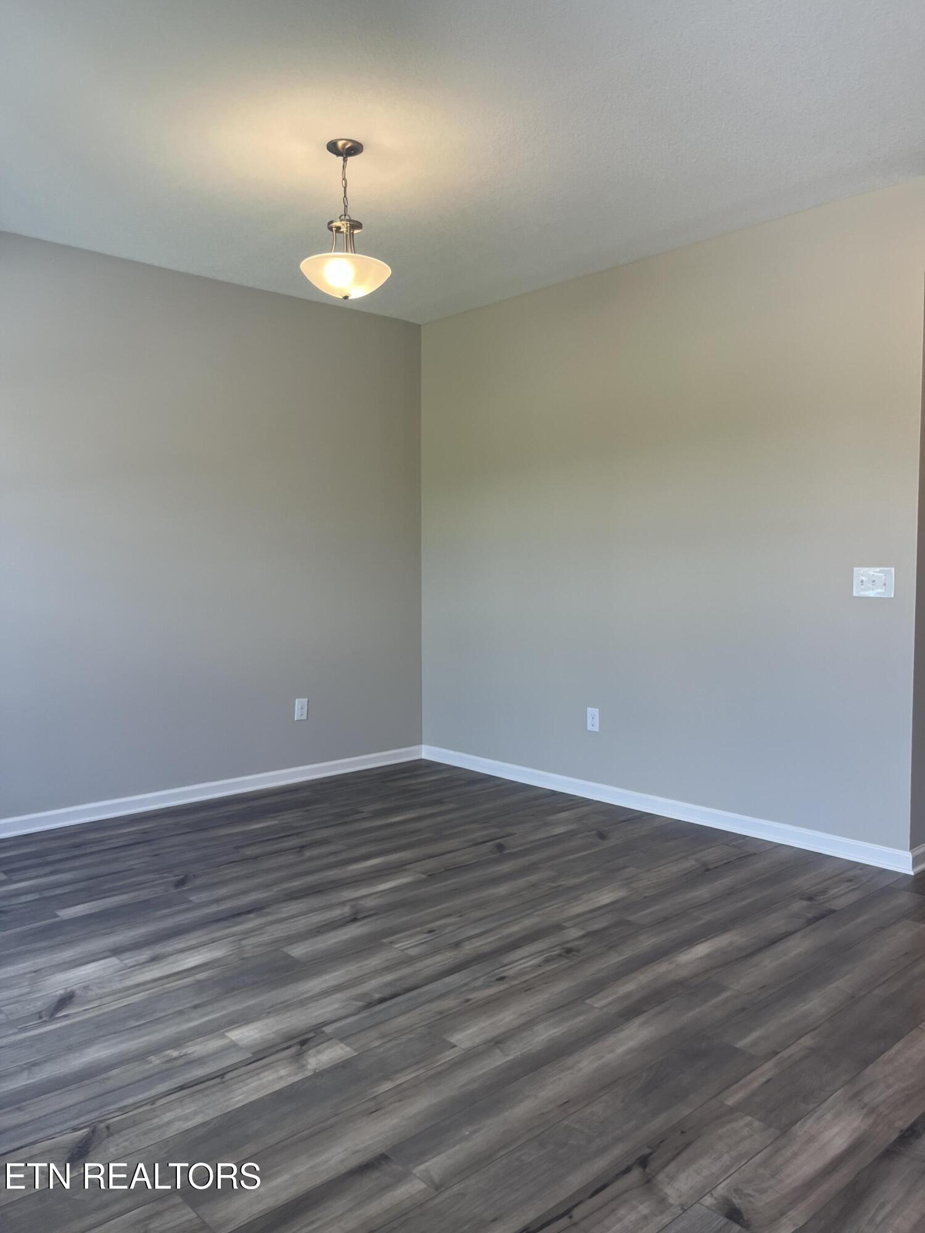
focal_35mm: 26
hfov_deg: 53.1
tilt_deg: -2.3
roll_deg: +0.1
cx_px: 462
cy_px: 616
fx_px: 926
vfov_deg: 67.3
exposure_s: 1/120
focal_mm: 5.1
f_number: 1.6
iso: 50
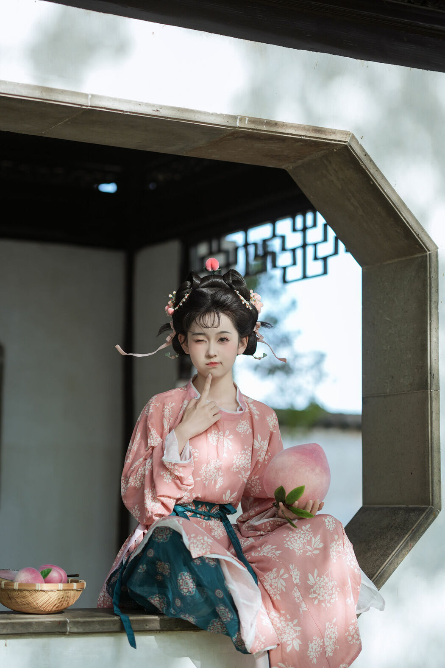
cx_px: 222
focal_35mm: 85
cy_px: 334
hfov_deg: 16.1
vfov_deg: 23.9
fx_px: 1576
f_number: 1.8
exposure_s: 1/1250
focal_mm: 85
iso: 160
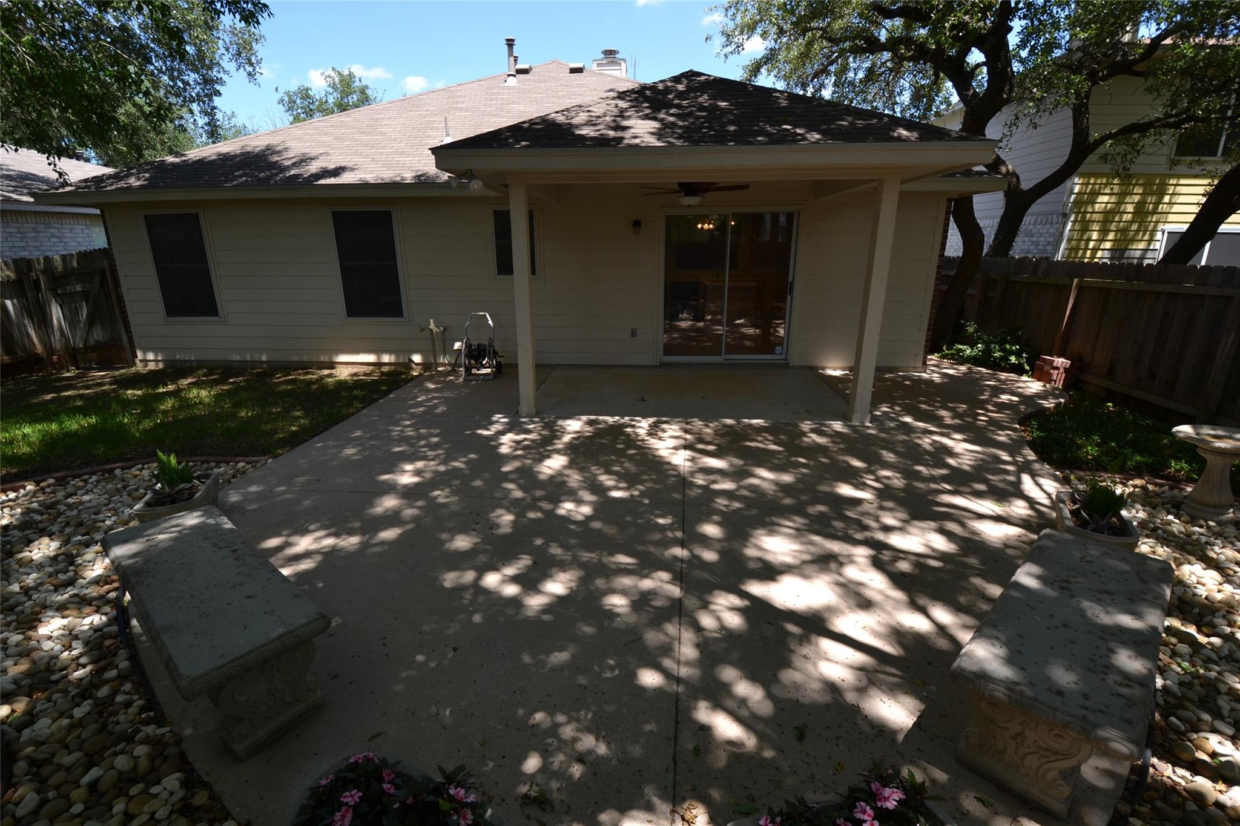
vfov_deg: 77.3
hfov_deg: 100.4
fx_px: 517
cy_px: 413
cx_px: 620
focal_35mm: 15
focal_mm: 10
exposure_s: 1/125
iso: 100
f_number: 5.6
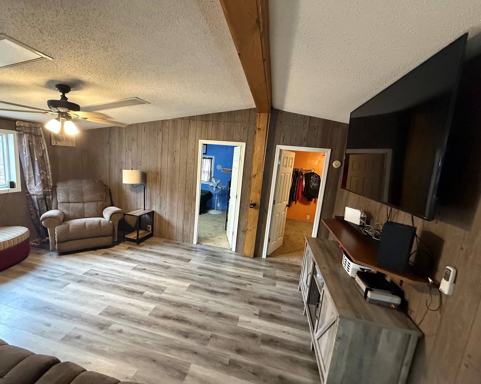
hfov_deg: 96.7
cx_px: 226
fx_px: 214
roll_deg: -5.5
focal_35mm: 15
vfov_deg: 84.0
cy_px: 192
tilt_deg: -9.1
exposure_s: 1/60
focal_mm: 2.22
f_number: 2.2
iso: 800
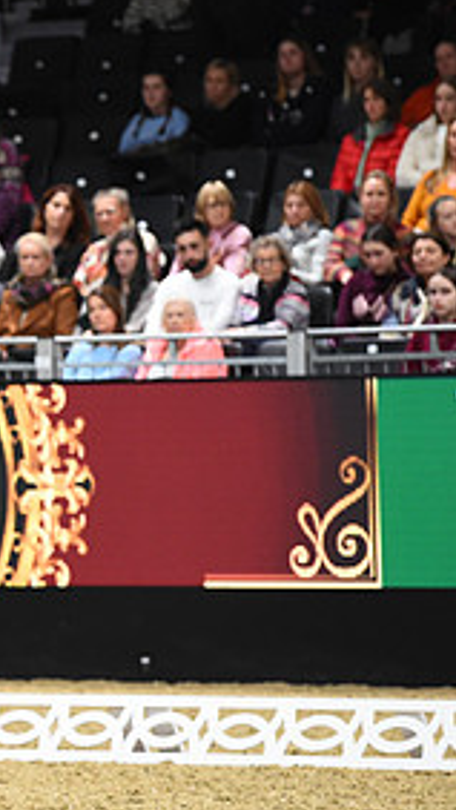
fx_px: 8304
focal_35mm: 387
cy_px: 491
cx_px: -373
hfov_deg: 3.1
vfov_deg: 5.6
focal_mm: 180
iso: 5000
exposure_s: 1/640
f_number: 4.5
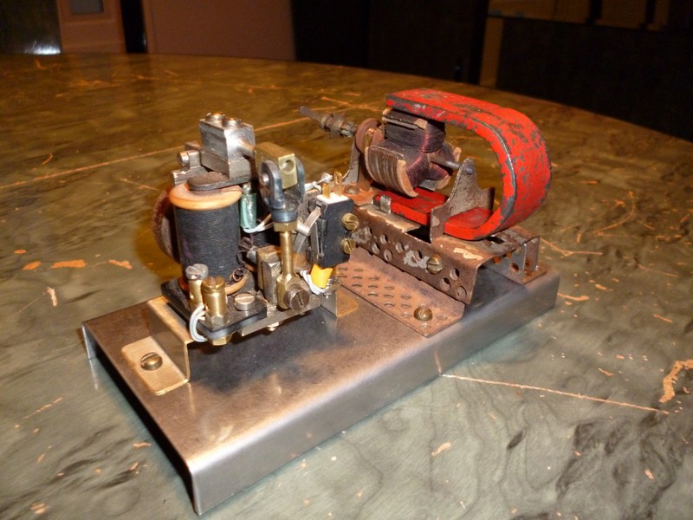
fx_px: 561
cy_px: 260
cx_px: 346
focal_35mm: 28
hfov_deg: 63.4
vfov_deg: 49.7
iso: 400
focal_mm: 5
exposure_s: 1/60
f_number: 3.1
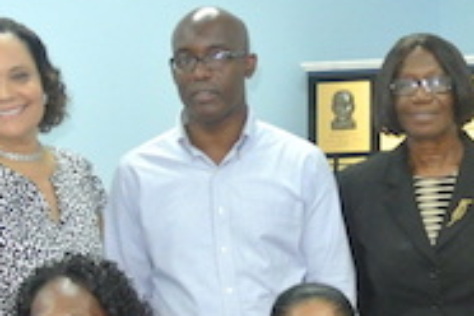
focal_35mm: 117
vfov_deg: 11.4
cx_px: 426
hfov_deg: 17.2
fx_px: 1540
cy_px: 405
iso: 1800
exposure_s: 1/60
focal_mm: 12.7
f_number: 3.8
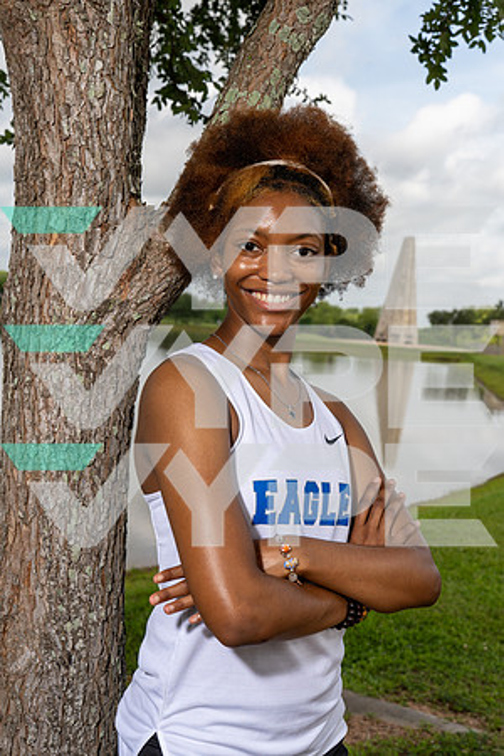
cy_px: 378
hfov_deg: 28.6
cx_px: 252
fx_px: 987
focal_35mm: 47
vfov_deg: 41.9
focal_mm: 47
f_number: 8
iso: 100
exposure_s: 1/250
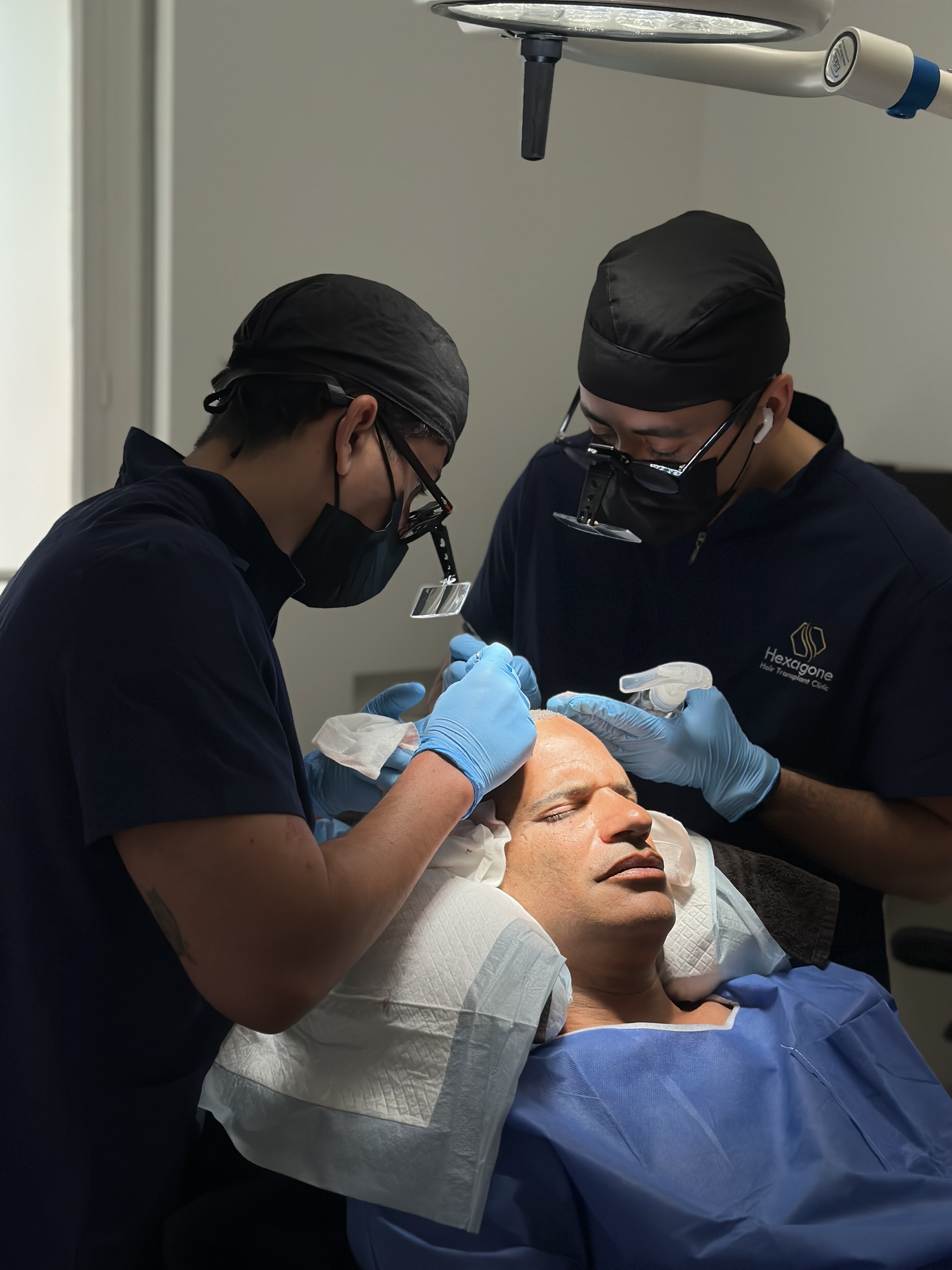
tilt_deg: -8.2
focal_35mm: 48
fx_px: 1760
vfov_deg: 39.7
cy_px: 635
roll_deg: -2.4
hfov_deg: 30.3
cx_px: 476
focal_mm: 6.86
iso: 80
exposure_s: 1/1227
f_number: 1.78
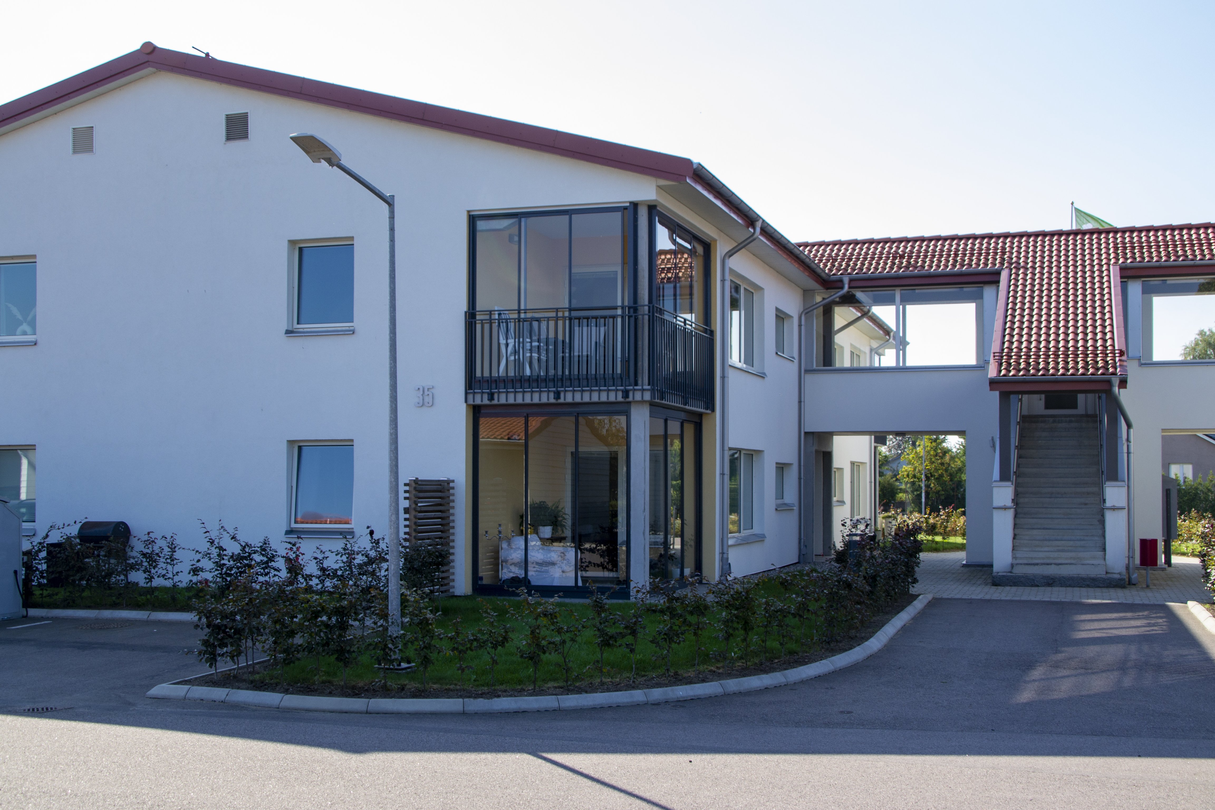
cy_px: 405
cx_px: 608
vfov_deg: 34.2
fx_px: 1316
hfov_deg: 49.6
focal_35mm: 39
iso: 100
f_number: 6.3
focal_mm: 26
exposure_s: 1/160
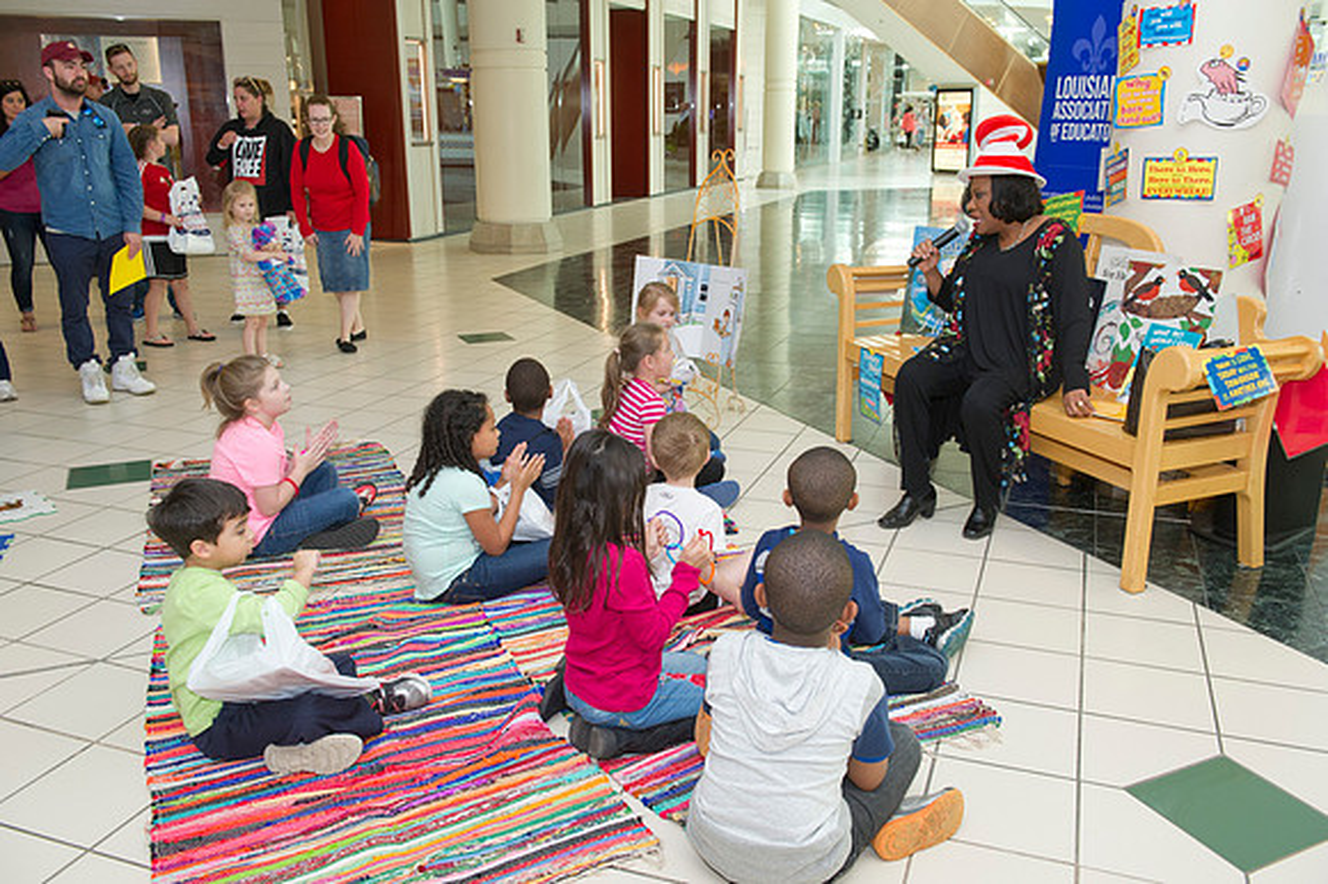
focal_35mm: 31
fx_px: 1143
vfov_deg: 42.3
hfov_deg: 60.3
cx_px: 664
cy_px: 442
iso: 1250
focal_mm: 31
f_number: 5.6
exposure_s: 1/250
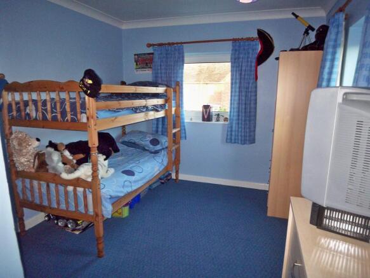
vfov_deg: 58.9
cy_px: 139
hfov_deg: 73.9
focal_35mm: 23
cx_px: 185
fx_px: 246
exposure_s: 1/30
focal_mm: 3.8
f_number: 2.8
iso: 125
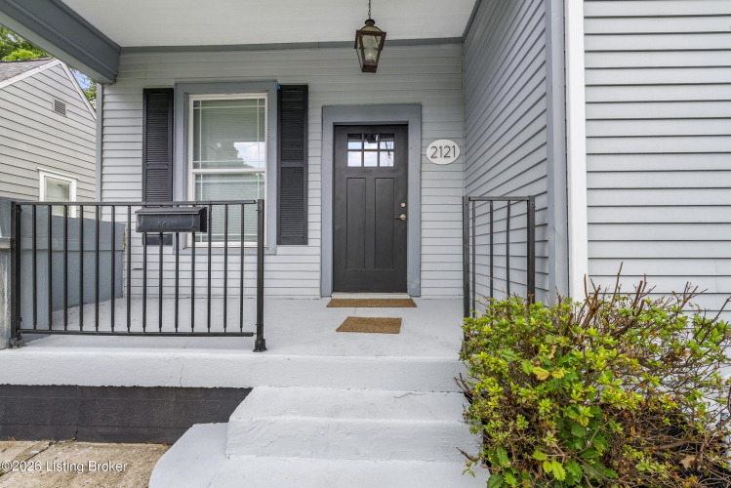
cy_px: 244
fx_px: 325
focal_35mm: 16
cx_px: 366
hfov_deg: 96.7
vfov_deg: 73.8
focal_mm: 16
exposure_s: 1/80
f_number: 11
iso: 400
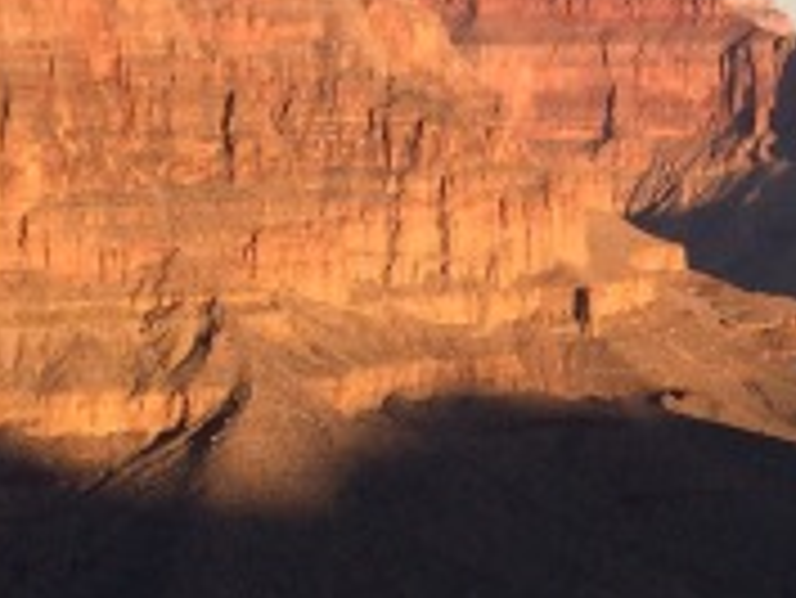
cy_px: 481
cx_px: 980
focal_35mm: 131
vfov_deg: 11.3
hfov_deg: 14.5
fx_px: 3014
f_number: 2.2
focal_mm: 4.15
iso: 32
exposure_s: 1/1172
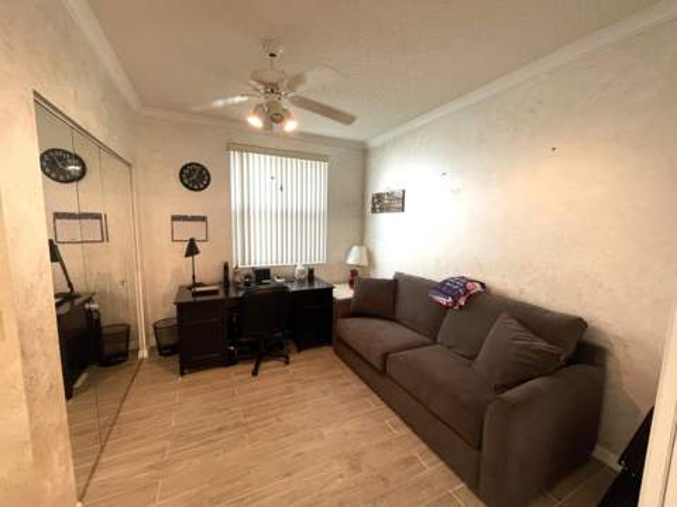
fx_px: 274
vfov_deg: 85.6
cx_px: 338
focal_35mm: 14
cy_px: 254
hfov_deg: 102.1
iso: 160
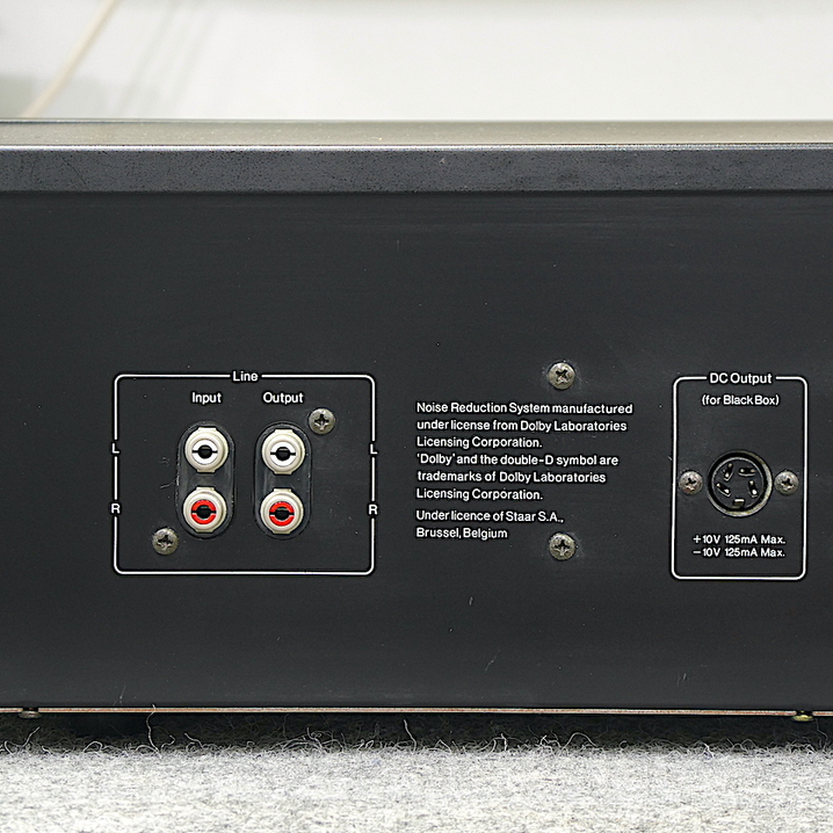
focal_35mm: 169
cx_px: 329
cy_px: 416
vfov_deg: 10.3
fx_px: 4601
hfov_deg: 10.3
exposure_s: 1.3
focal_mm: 25.6
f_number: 5.4
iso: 100
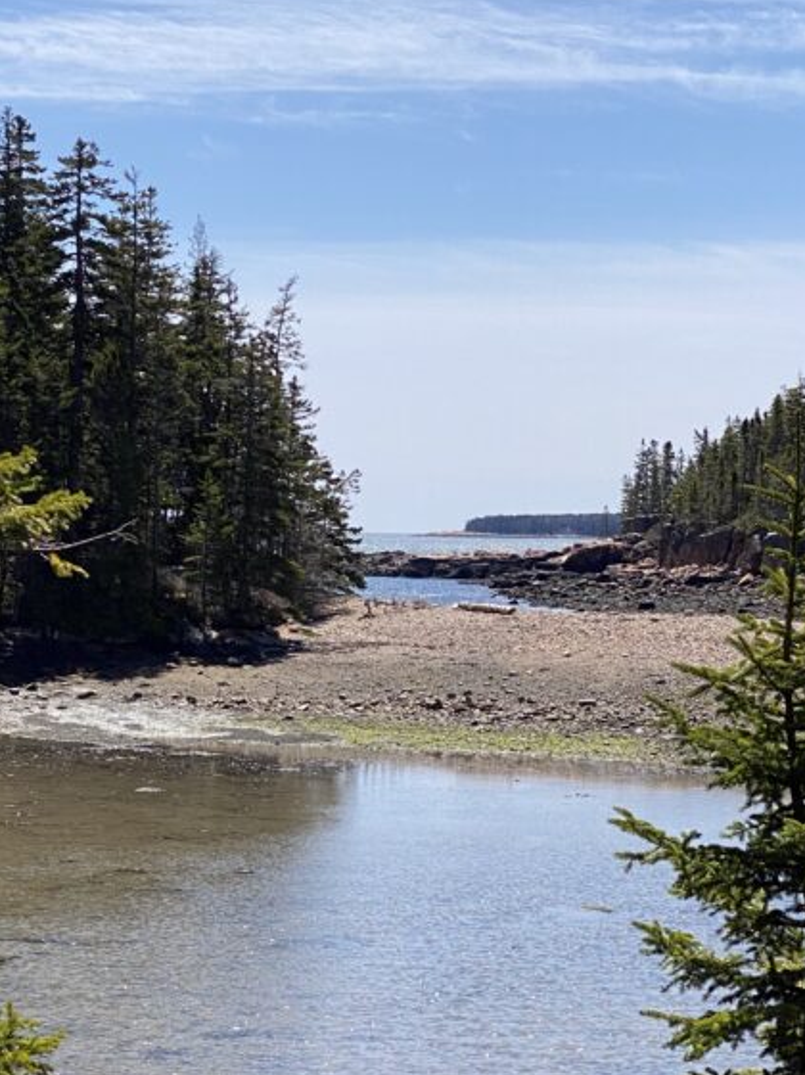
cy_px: 621
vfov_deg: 20.6
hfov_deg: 15.5
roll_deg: -0.8
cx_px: 397
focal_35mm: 95
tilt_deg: -1.5
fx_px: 2949
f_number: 2
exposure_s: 1/1916
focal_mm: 6
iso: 20
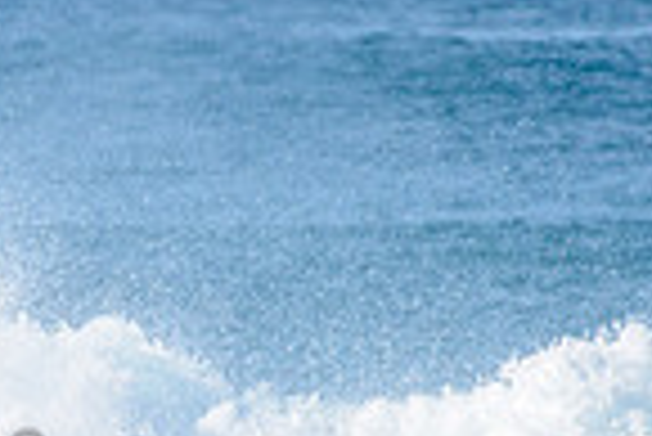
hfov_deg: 1.0
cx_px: -22
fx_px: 36222
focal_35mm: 1998
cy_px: 461
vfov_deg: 0.7
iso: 200
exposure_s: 1/2500
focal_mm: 500
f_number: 5.6
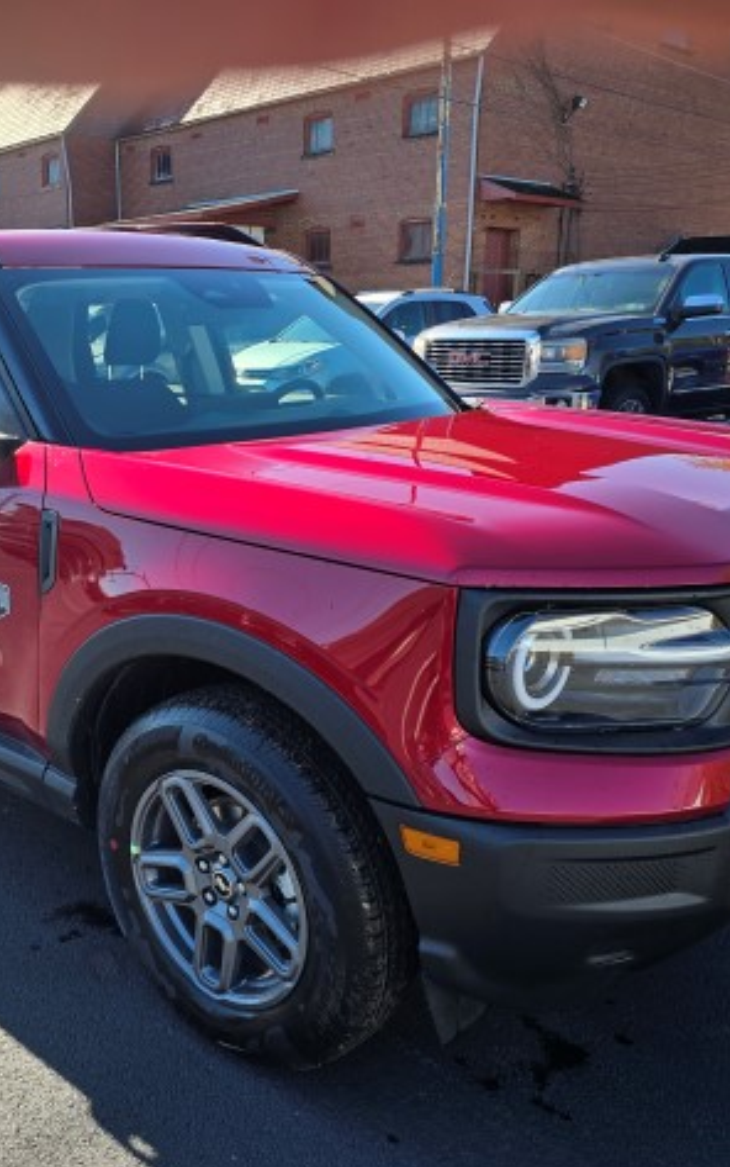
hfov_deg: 37.8
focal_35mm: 33
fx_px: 1049
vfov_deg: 58.1
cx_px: 219
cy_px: 590
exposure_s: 1/547
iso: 12
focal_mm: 6.3
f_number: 1.7
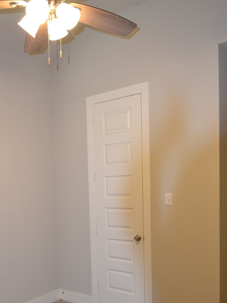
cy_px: 209
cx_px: 85
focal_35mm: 33
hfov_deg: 42.6
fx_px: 288
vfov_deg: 53.9
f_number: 4
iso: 1100
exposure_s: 1/60
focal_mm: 16
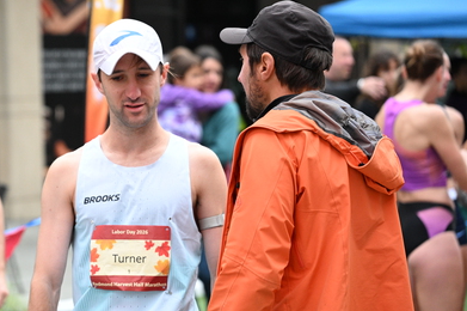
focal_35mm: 169
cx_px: 142
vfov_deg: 8.1
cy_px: 137
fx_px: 2190
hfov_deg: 12.1
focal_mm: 120
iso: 2500
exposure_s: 1/640
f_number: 4
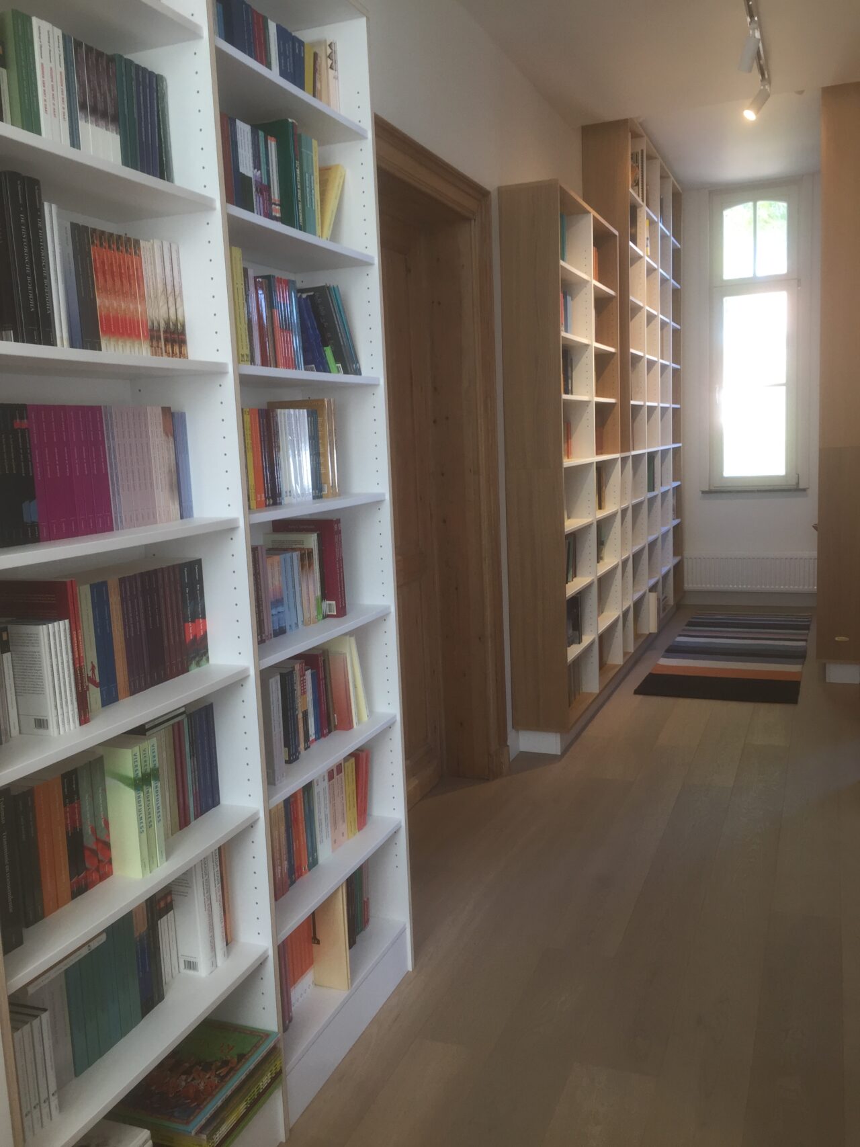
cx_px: 430
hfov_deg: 48.2
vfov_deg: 61.7
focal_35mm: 29
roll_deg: +2.4
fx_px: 961
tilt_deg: -8.1
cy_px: 574
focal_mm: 4.15
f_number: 2.2
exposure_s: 1/33
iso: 40
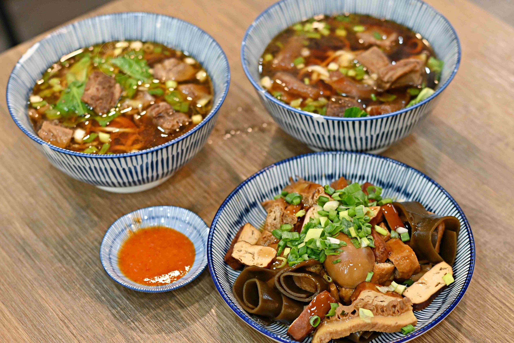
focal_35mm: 75
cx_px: 257
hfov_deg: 27.0
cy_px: 172
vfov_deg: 18.2
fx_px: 1071
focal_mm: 50
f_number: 2.5
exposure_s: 1/200
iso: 720
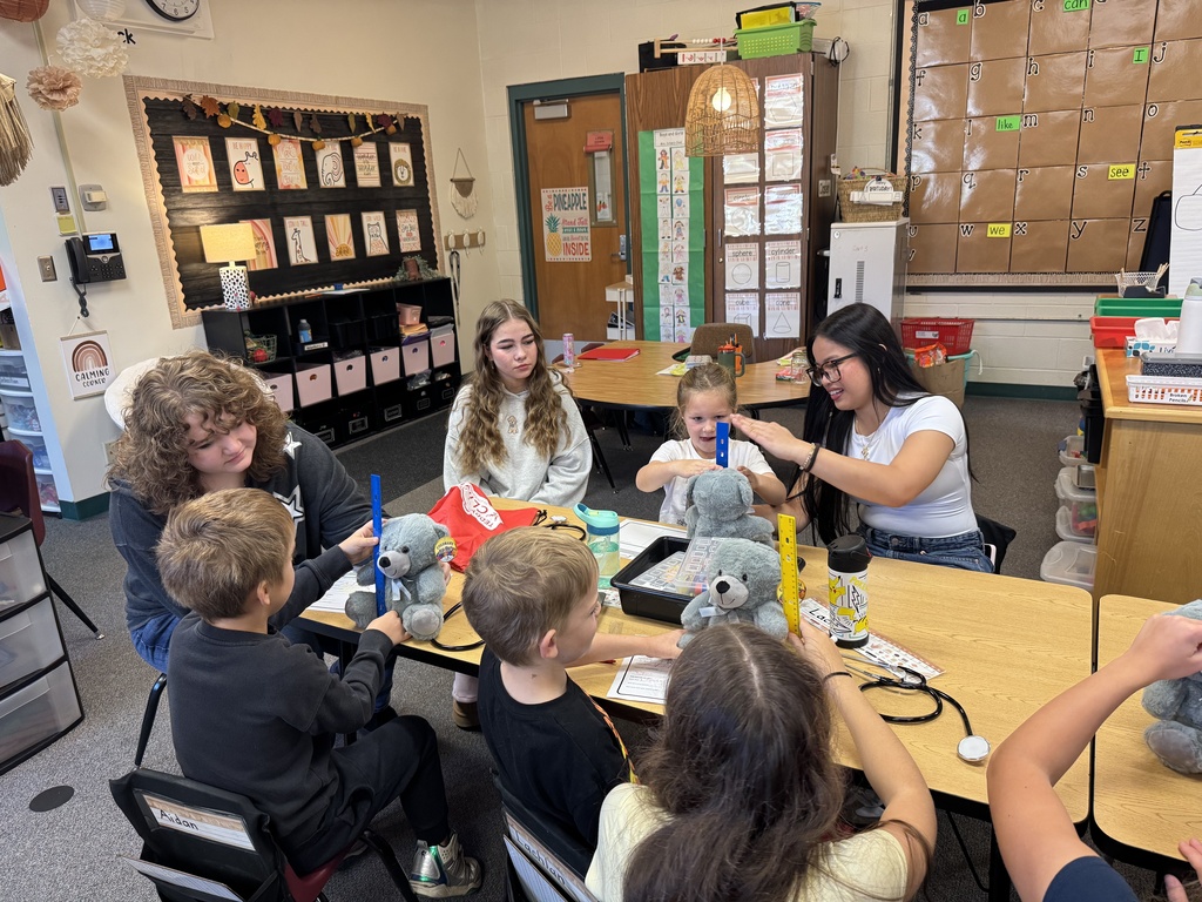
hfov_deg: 71.6
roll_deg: +2.9
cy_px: 451
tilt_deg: -18.0
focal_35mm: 24
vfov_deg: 56.8
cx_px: 601
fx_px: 833
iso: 250
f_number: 1.78
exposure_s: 1/60
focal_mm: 6.76
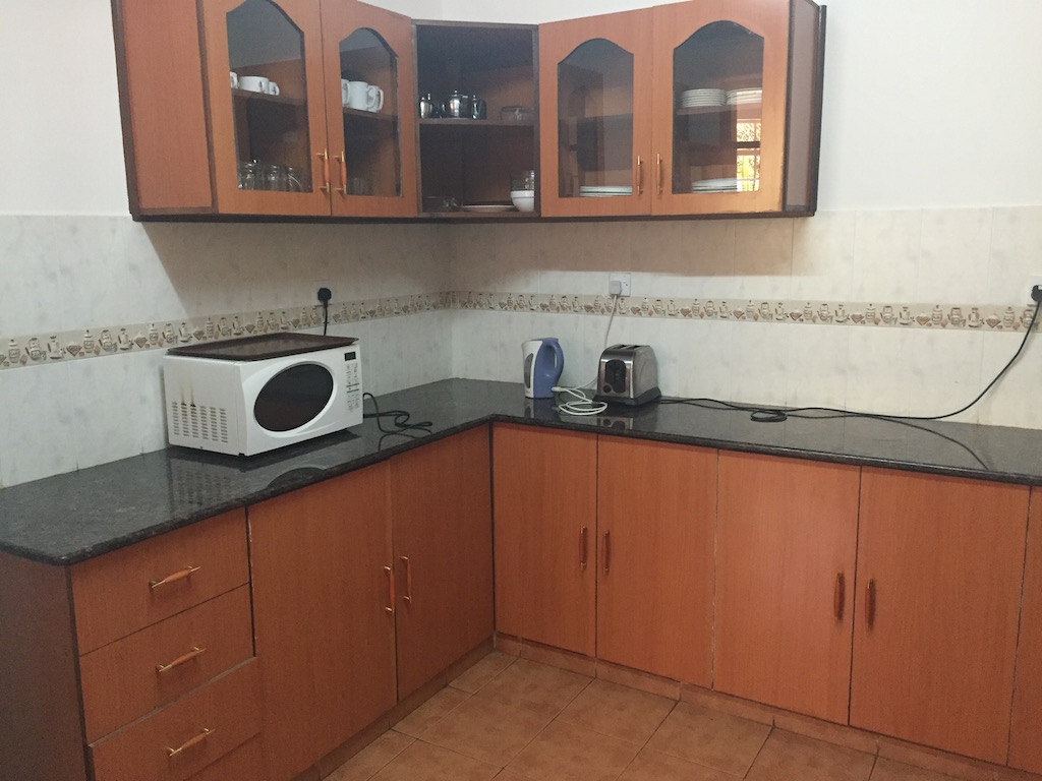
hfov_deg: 61.7
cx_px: 521
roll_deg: -0.1
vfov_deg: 48.2
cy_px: 390
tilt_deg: -10.6
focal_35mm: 29
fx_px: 873
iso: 250
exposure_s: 1/20
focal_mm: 4.15
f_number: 2.2
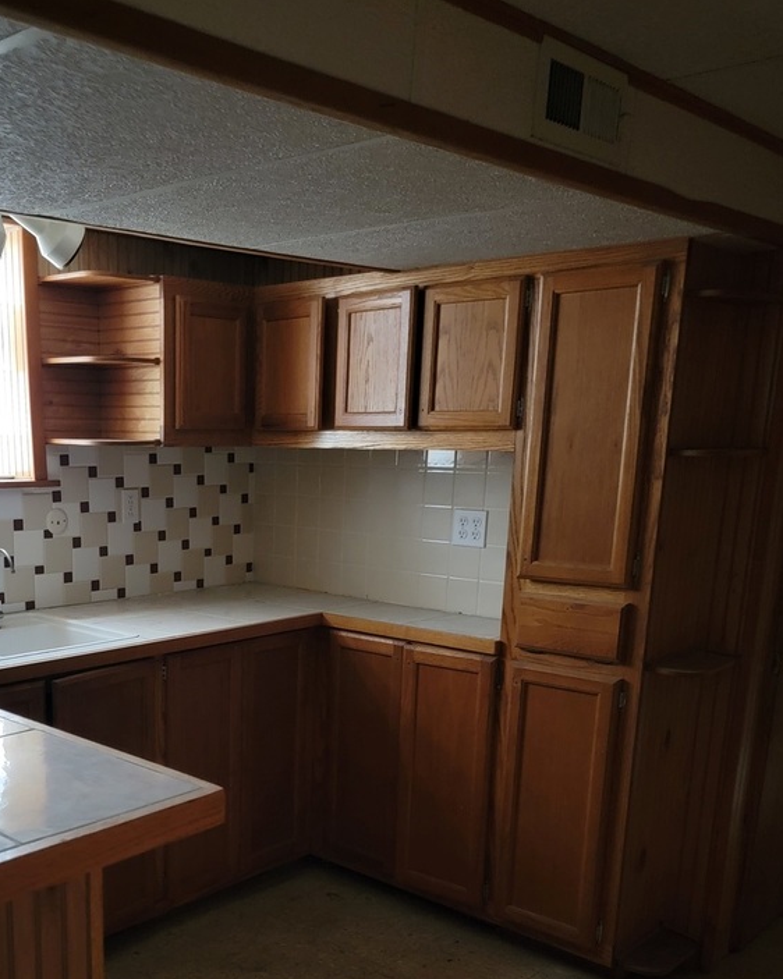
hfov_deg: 40.4
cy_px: 699
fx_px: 1043
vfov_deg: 48.9
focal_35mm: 36
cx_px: 238
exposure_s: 1/40
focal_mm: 6.7
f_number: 1.8
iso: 640
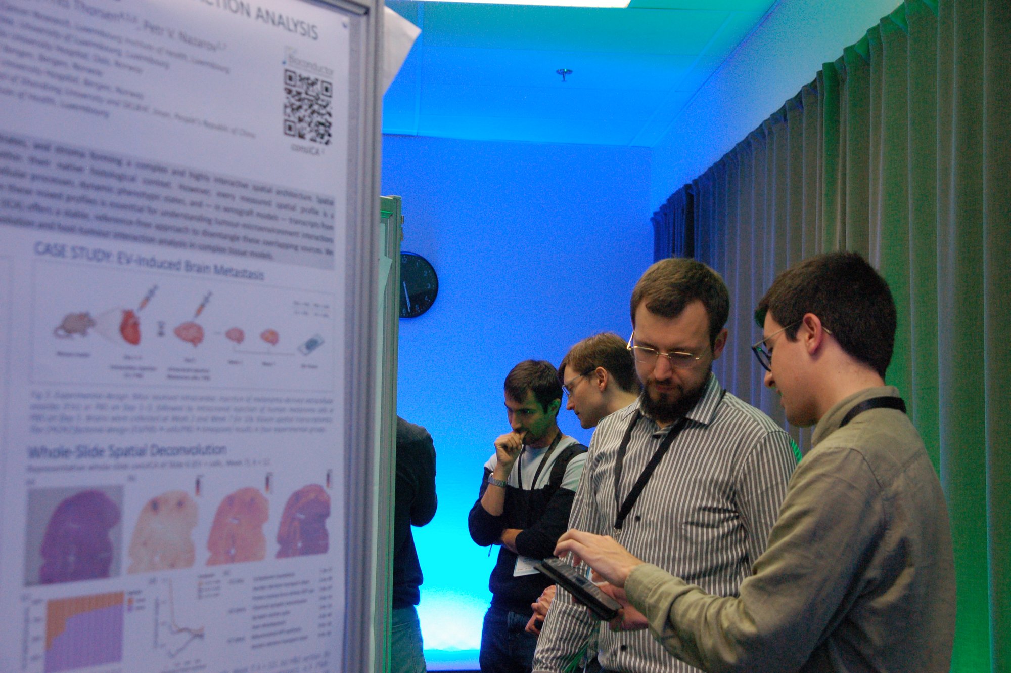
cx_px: 506
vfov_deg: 28.9
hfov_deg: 42.4
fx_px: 1305
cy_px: 336
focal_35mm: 46
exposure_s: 1/125
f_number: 5
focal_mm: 31
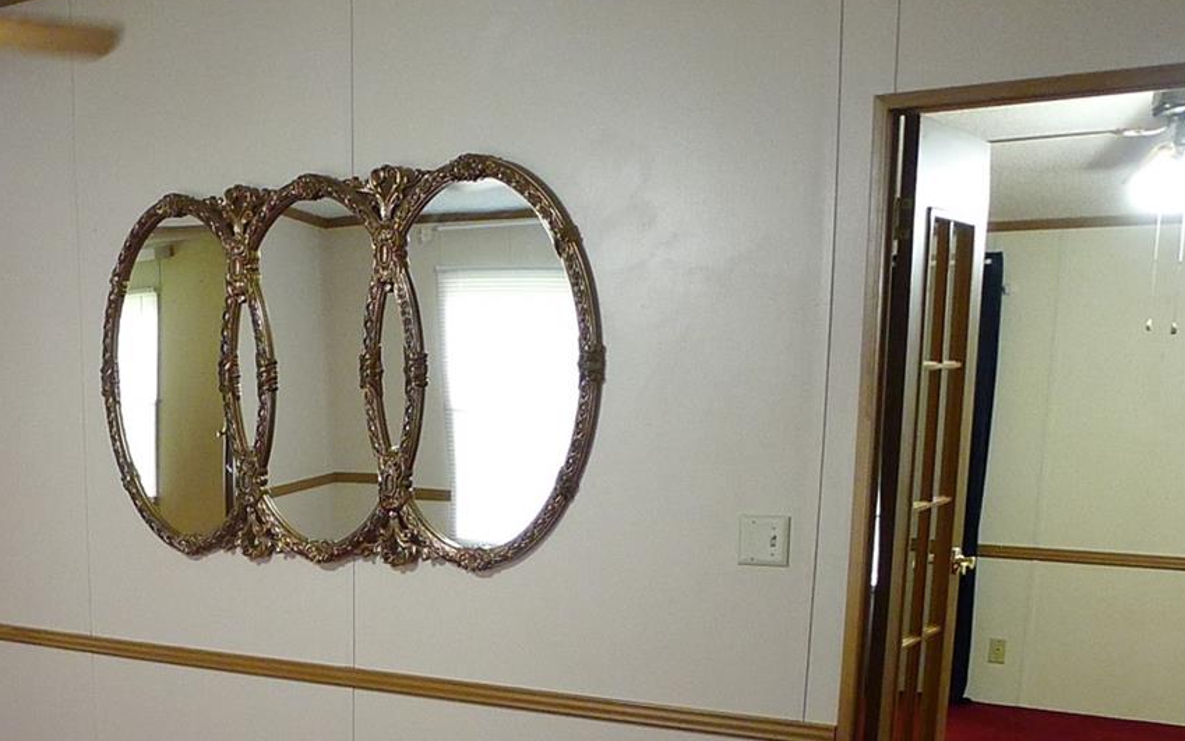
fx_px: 1906
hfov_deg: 33.0
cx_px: 155
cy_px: 757
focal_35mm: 59
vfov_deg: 21.2
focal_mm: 5.1
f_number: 2
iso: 320
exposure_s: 1/60
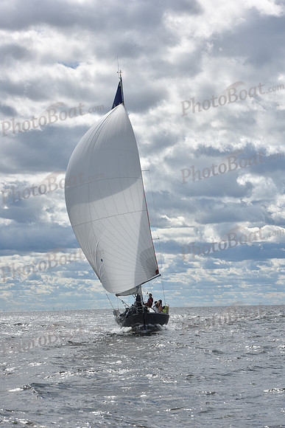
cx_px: 142
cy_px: 214
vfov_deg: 20.8
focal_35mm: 98
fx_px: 1163
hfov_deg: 14.0
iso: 250
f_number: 11
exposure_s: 1/1000
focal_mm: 98
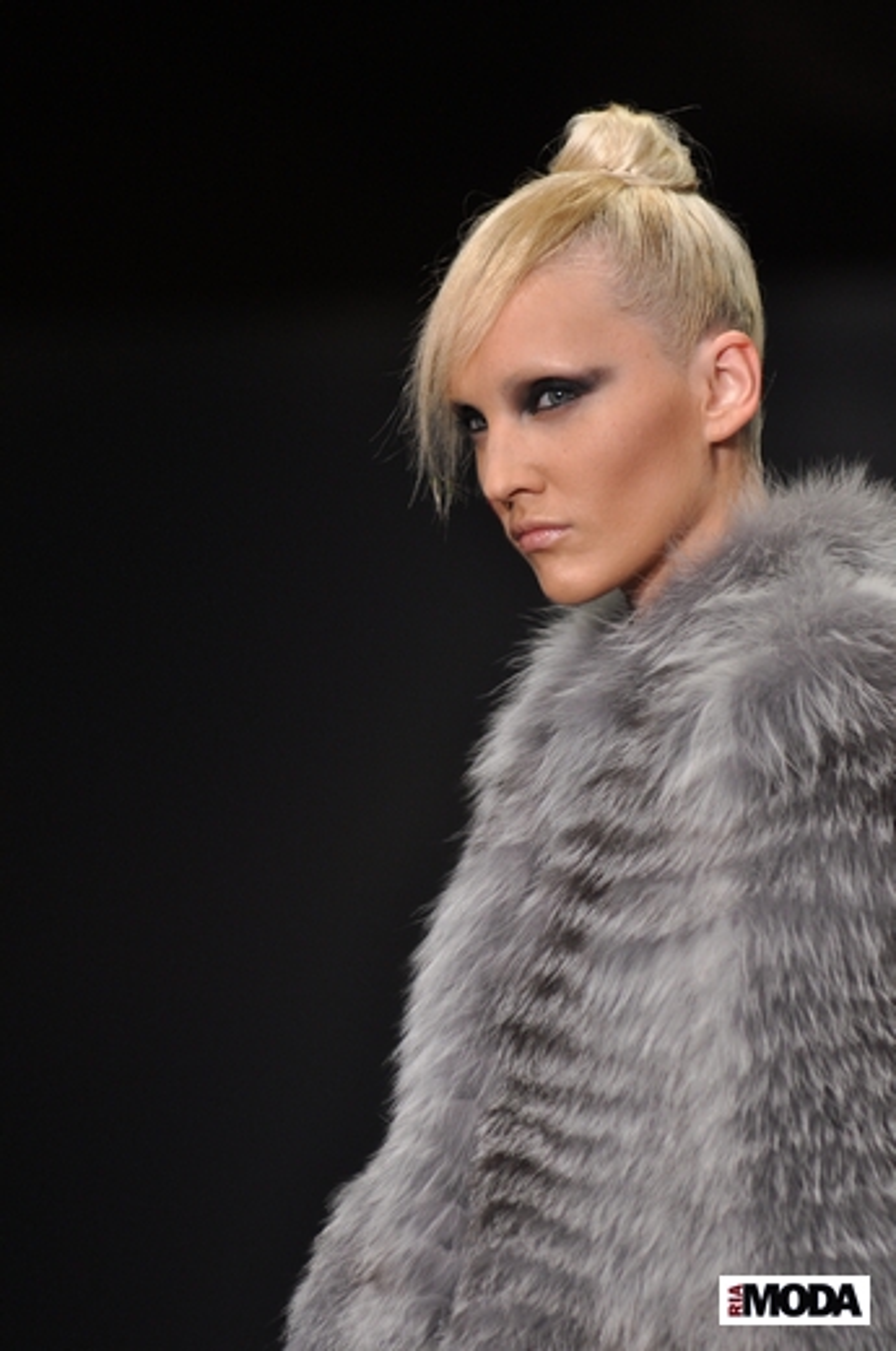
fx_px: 9551
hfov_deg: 5.4
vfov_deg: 8.1
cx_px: 448
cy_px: 676
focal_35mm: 255
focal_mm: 170
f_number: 3.5
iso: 640
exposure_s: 1/250
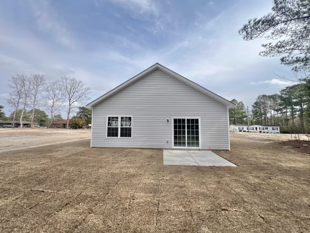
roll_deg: -0.6
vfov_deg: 89.9
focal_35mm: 13
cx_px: 155
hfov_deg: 106.2
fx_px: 116
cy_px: 116
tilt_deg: +4.7
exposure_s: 1/1449
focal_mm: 1.57
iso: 32
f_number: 1.8
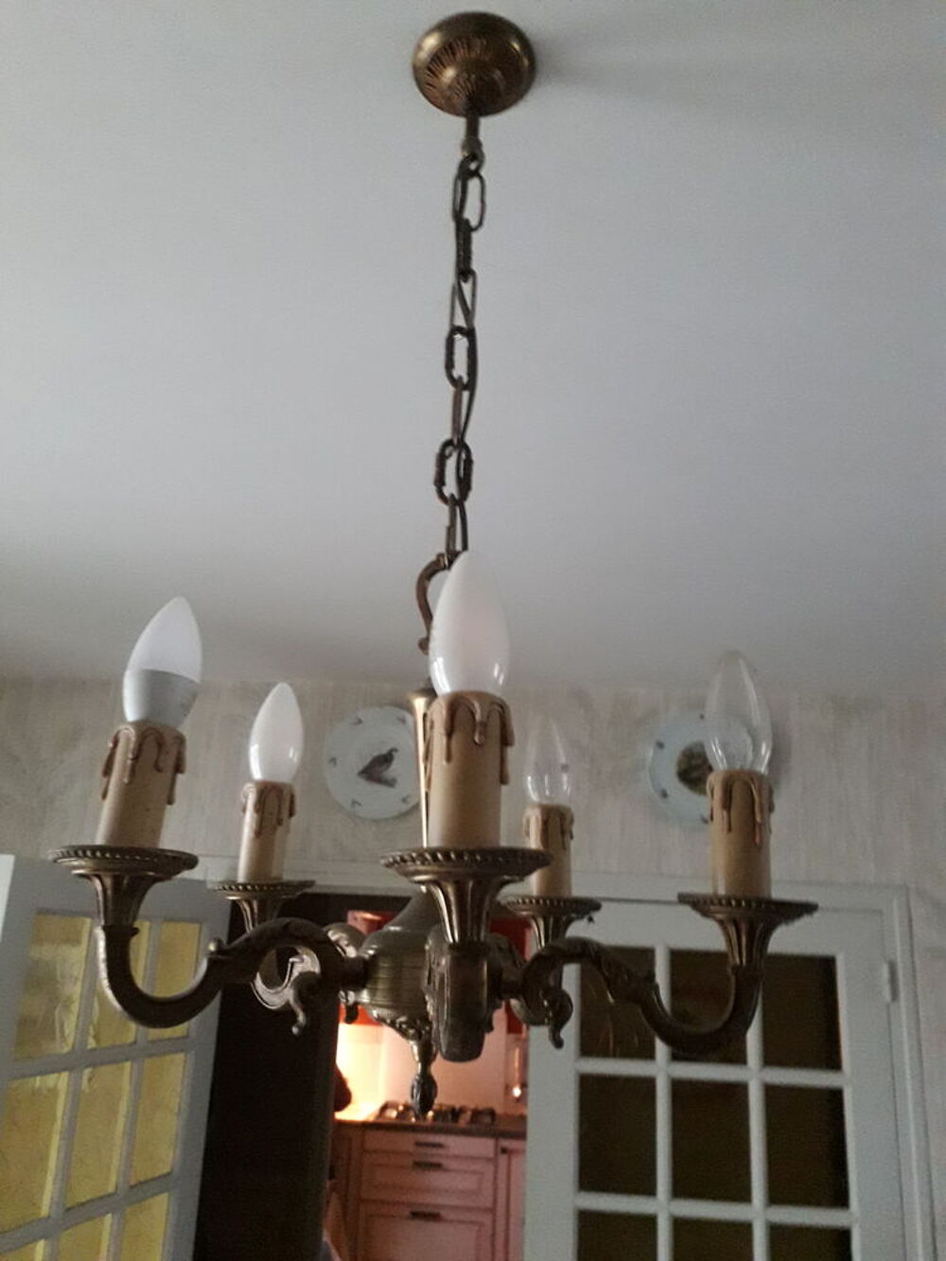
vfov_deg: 65.3
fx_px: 984
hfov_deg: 51.4
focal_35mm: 27
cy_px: 630
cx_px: 473
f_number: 1.9
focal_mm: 3.6
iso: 500
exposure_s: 1/20
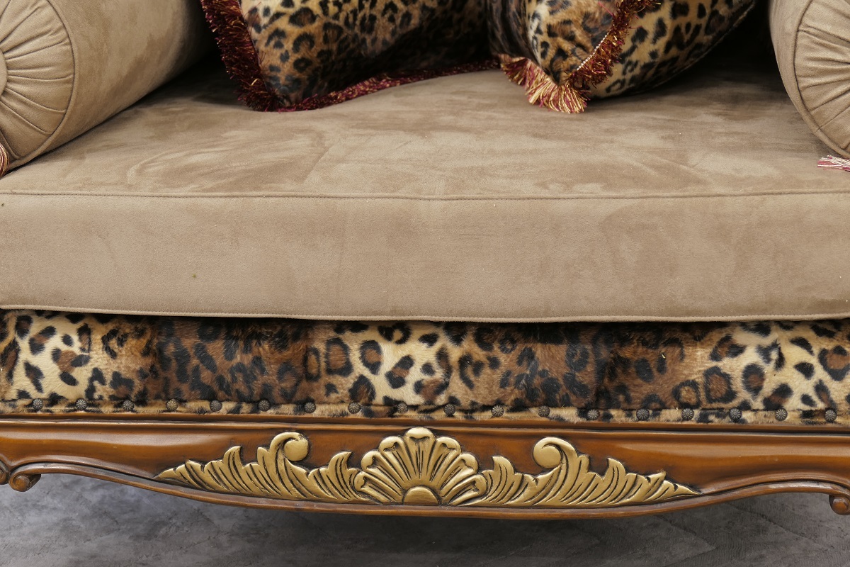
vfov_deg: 16.3
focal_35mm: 84
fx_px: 1983
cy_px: 284
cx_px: 425
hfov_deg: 24.2
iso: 125
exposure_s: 1/2.5
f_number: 3.8
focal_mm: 30.68
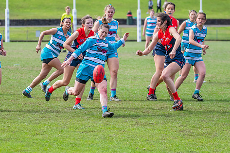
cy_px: 49
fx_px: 1418
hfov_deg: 9.3
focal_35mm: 222
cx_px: 107
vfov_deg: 6.2
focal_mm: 150
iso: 800
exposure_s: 1/1600
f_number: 5.6
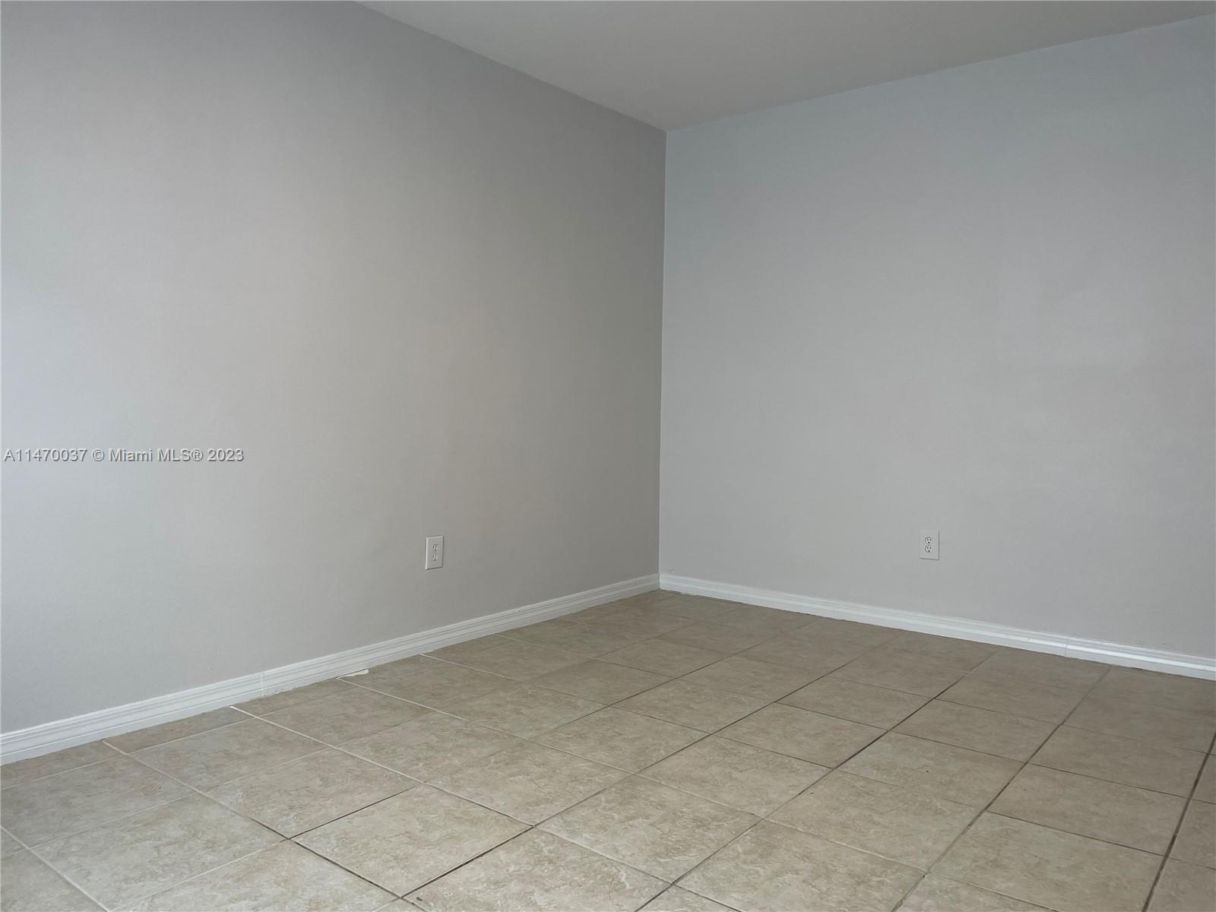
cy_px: 456
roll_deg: -0.1
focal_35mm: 26
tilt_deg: -3.6
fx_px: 913
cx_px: 608
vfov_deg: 53.1
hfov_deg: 67.3
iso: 50
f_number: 1.6
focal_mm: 4.2
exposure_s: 1/120
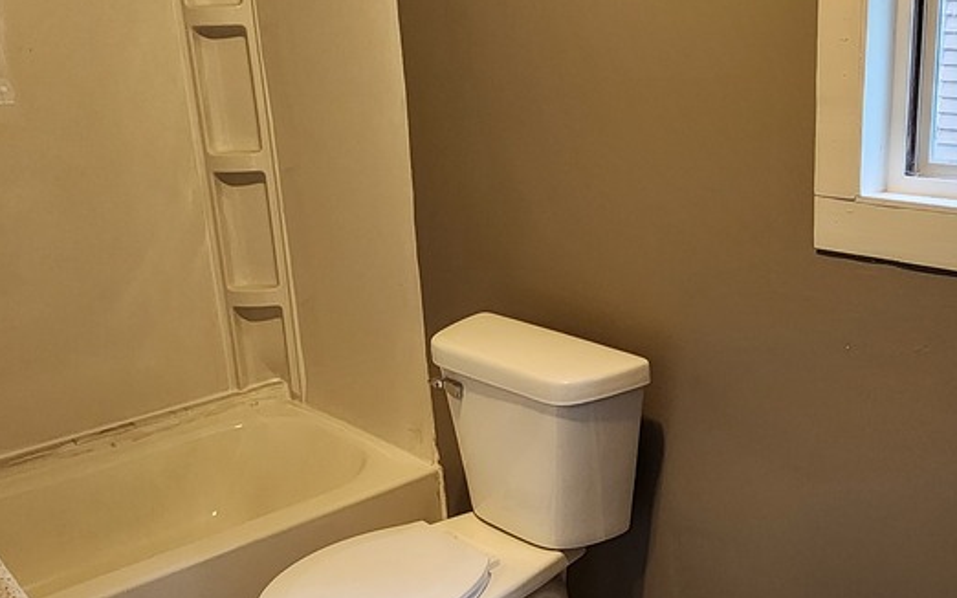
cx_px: 638
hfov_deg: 50.6
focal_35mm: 38
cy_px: 365
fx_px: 991
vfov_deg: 33.4
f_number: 2.2
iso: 250
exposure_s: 1/60
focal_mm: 2.2
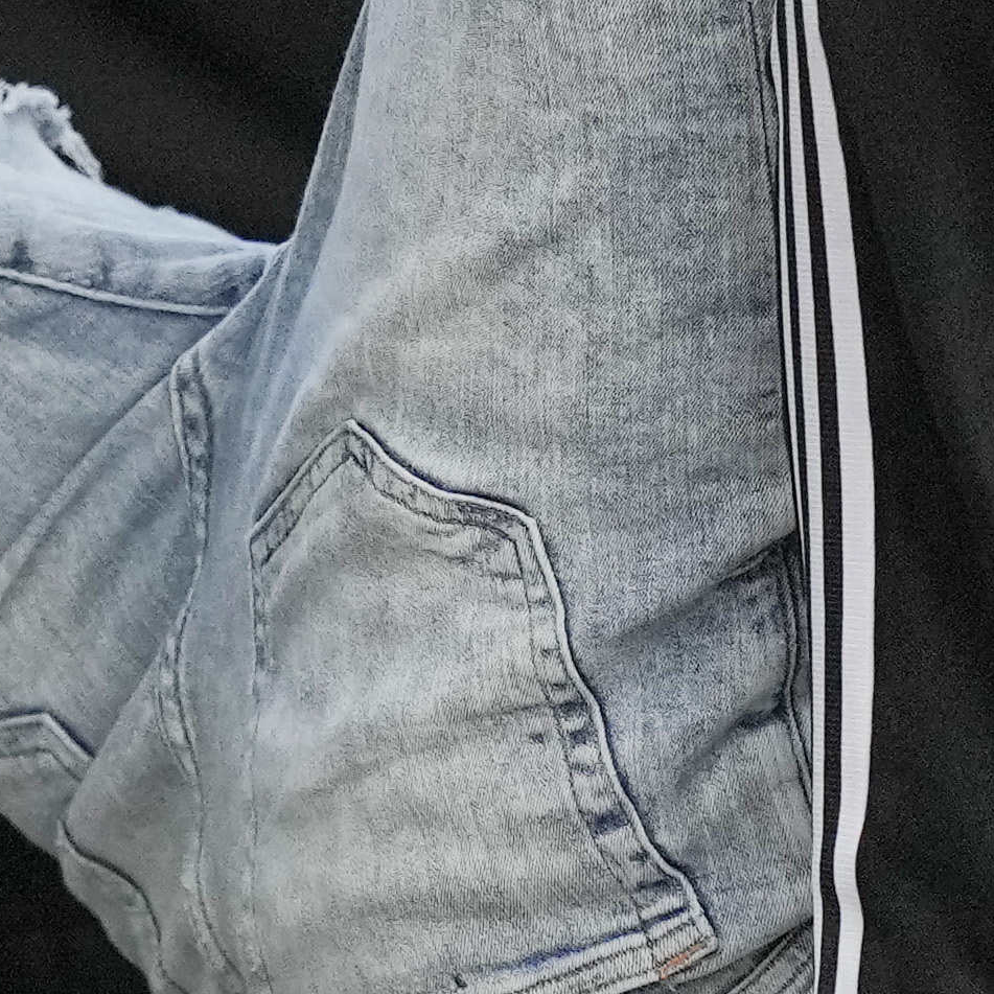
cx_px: 620
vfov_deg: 1.3
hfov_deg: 1.3
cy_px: 359
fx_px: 42623
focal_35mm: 1312
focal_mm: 170
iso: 1600
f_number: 2.8
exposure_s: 1/2000
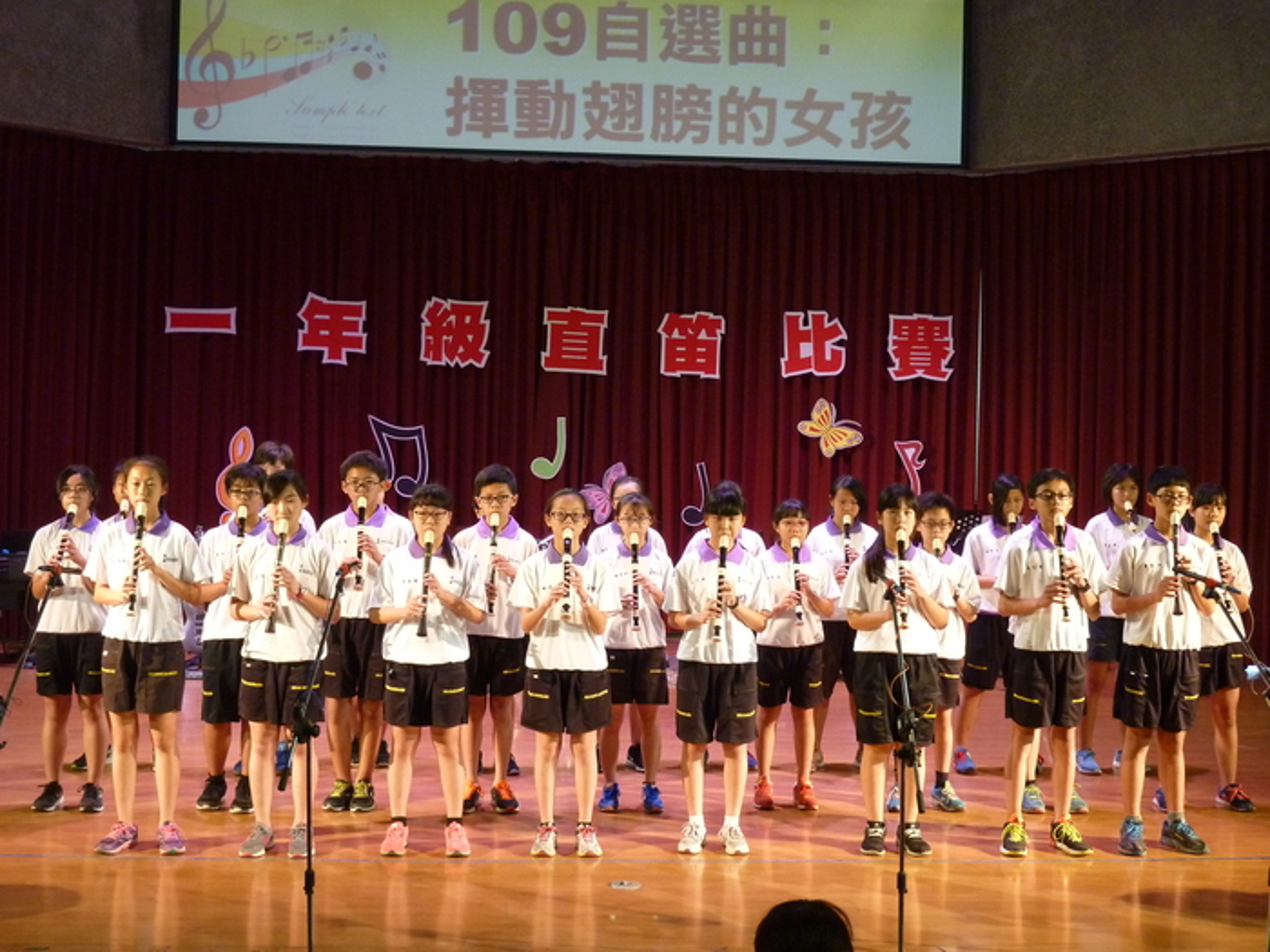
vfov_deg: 34.3
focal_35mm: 42
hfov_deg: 44.8
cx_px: 635
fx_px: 1541
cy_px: 476
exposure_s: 1/25
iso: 400
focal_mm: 7.6
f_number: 4.1
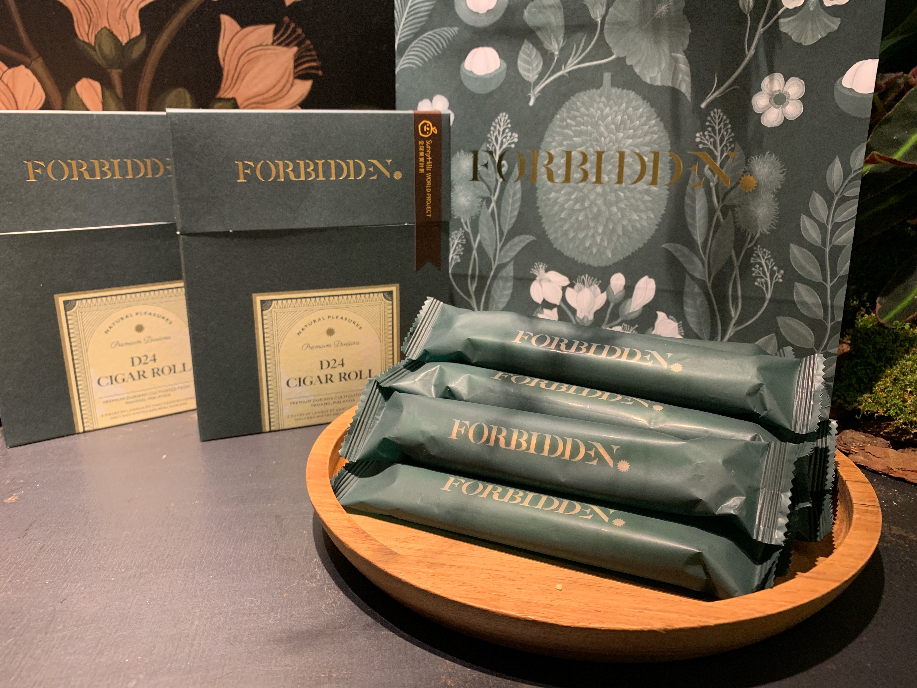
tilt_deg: -18.9
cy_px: 344
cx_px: 458
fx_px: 689
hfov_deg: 67.3
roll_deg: -0.5
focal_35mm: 26
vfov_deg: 53.1
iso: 200
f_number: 1.8
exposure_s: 1/60
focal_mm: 4.25
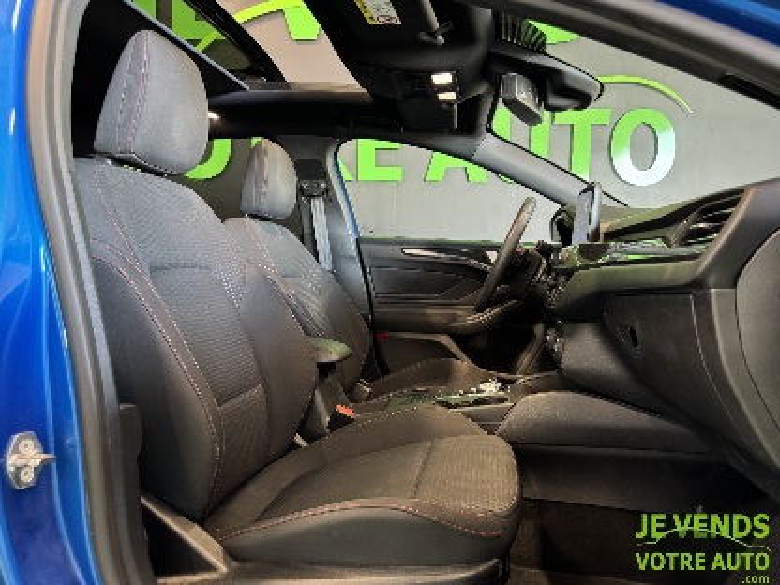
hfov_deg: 71.6
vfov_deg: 56.8
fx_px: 541
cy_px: 292
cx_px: 390
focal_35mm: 24
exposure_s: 1/48
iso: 800
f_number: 1.78
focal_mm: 6.76
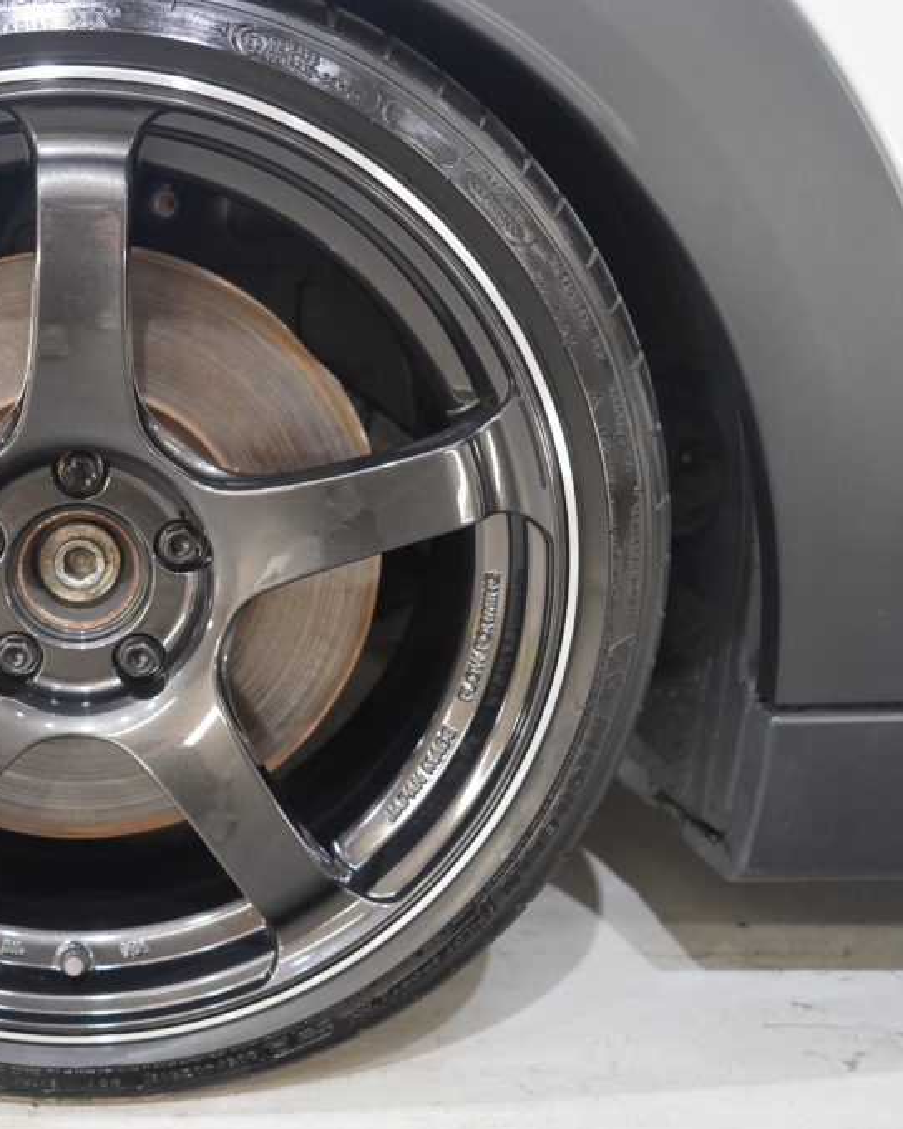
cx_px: 121
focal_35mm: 41
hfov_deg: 34.8
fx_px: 1370
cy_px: 565
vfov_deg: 44.8
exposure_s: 1/160
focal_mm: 29
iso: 4000
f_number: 4
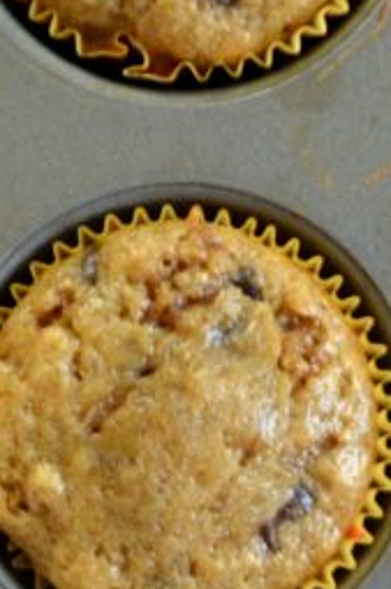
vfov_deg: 16.6
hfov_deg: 11.2
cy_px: 609
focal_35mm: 121
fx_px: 1979
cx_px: 53
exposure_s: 1/20
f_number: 5
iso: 640
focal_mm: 20
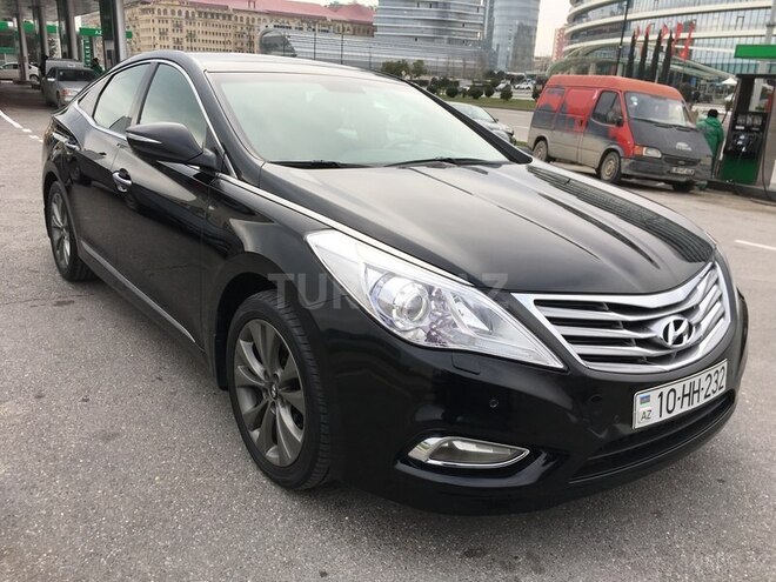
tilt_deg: -16.5
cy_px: 291
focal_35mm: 29
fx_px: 650
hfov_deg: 61.7
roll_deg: -3.7
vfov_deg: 48.2
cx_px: 388
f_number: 2.2
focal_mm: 4.15
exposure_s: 1/469
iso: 25
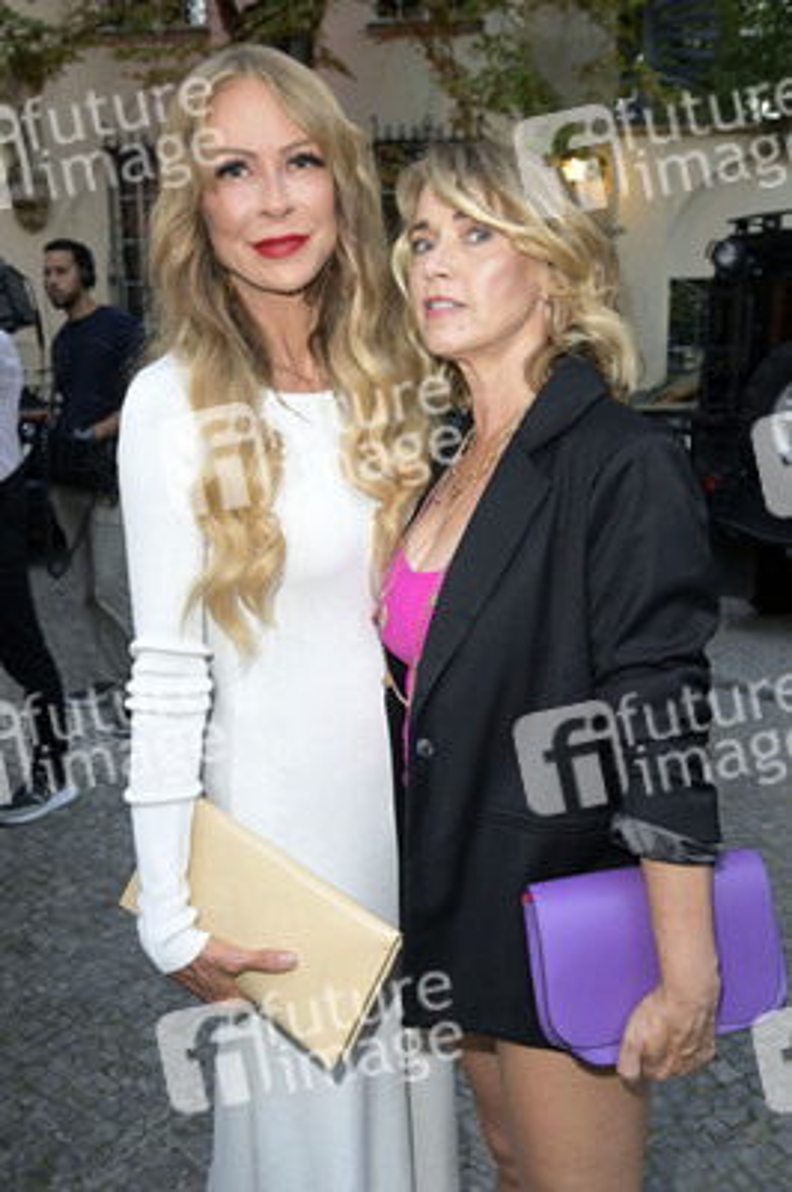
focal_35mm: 32
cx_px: 396
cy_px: 596
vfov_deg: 58.8
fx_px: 1058
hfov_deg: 41.0
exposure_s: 1/50
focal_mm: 32
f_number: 5.6
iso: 2500
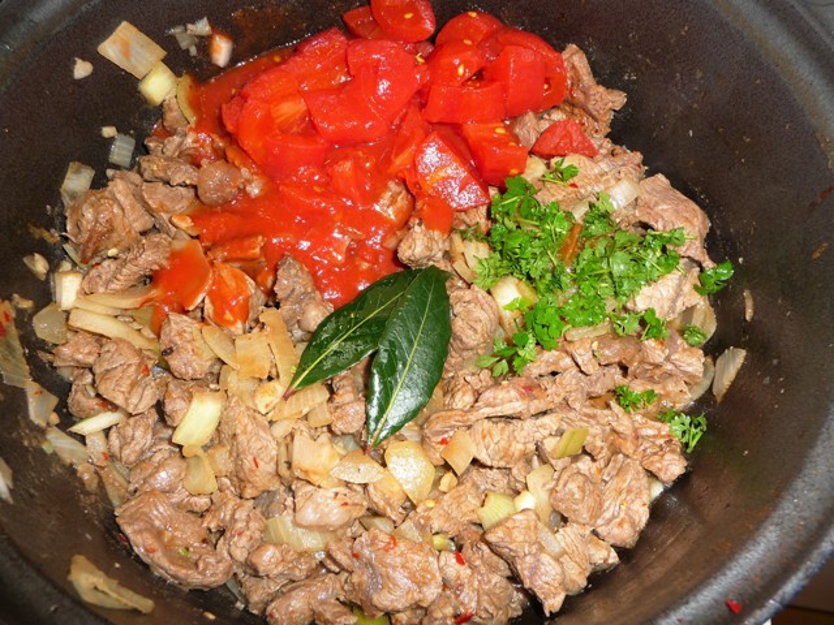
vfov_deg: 46.8
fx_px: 723
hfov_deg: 60.0
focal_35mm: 30
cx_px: 417
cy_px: 312
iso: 100
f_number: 3.4
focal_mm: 5
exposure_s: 1/30
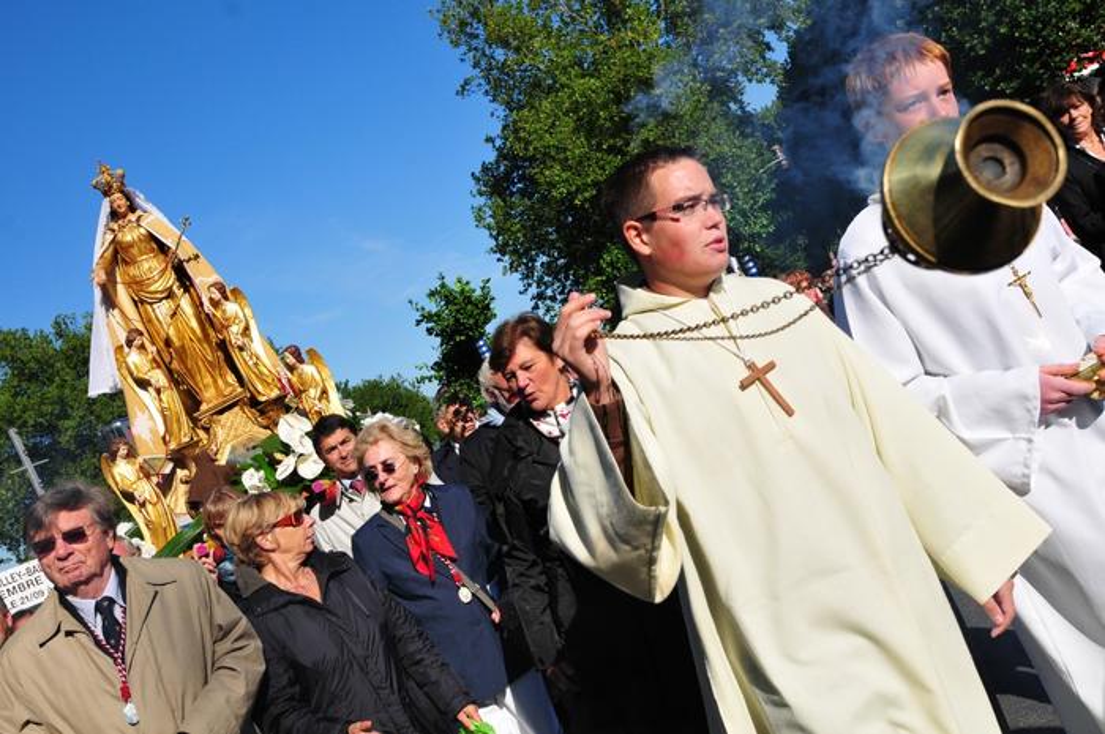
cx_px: 552
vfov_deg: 36.8
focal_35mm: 36
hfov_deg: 53.2
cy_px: 367
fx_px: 1104
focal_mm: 24
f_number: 7.1
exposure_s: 1/2000
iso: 500
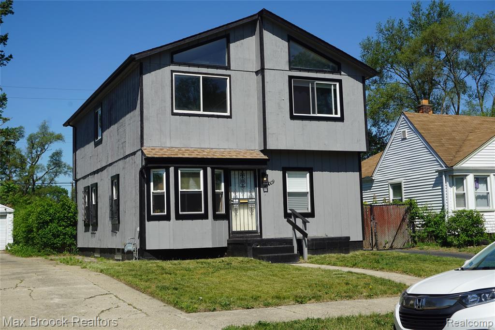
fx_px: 639
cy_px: 165
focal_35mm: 46
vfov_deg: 28.9
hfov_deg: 42.3
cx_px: 248
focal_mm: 31
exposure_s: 1/200
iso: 100
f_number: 11
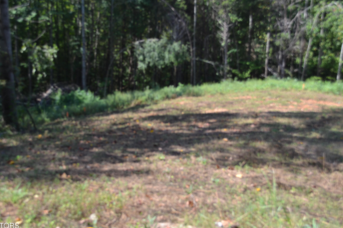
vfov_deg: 28.1
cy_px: 107
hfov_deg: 41.1
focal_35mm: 48
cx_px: 160
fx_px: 457
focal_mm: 28
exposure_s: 1/125
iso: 100
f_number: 5.6
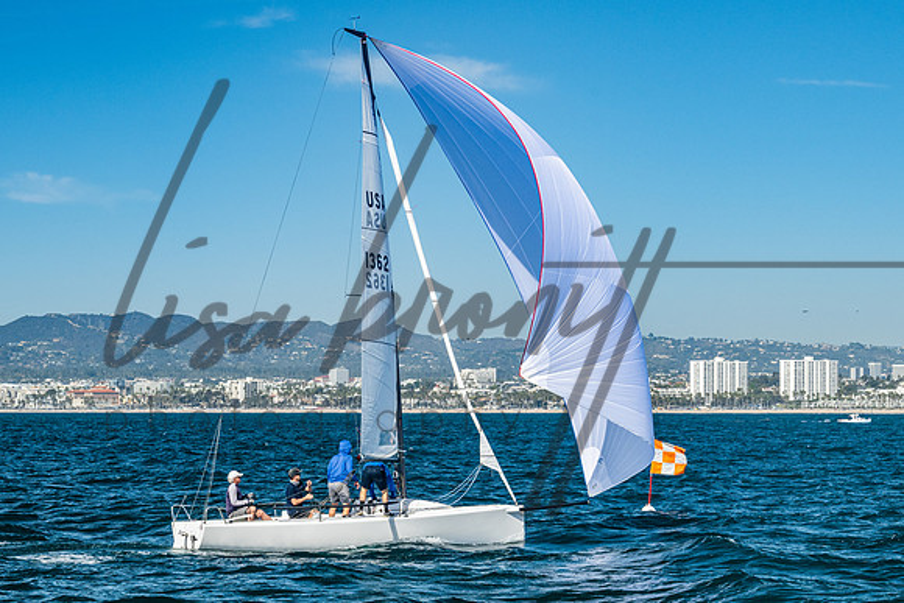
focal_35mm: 103
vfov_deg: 13.3
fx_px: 2593
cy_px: 326
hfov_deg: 19.8
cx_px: 525
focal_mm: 79
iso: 400
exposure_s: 1/500
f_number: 10
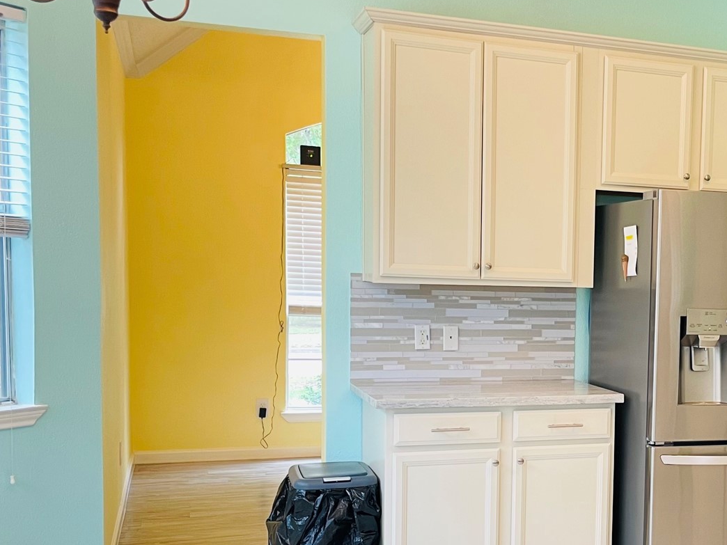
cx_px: 635
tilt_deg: -6.1
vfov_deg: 28.3
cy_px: 379
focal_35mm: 51
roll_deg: -1.5
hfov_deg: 35.6
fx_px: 1071
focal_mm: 4.2
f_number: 1.6
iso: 100
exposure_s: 1/60
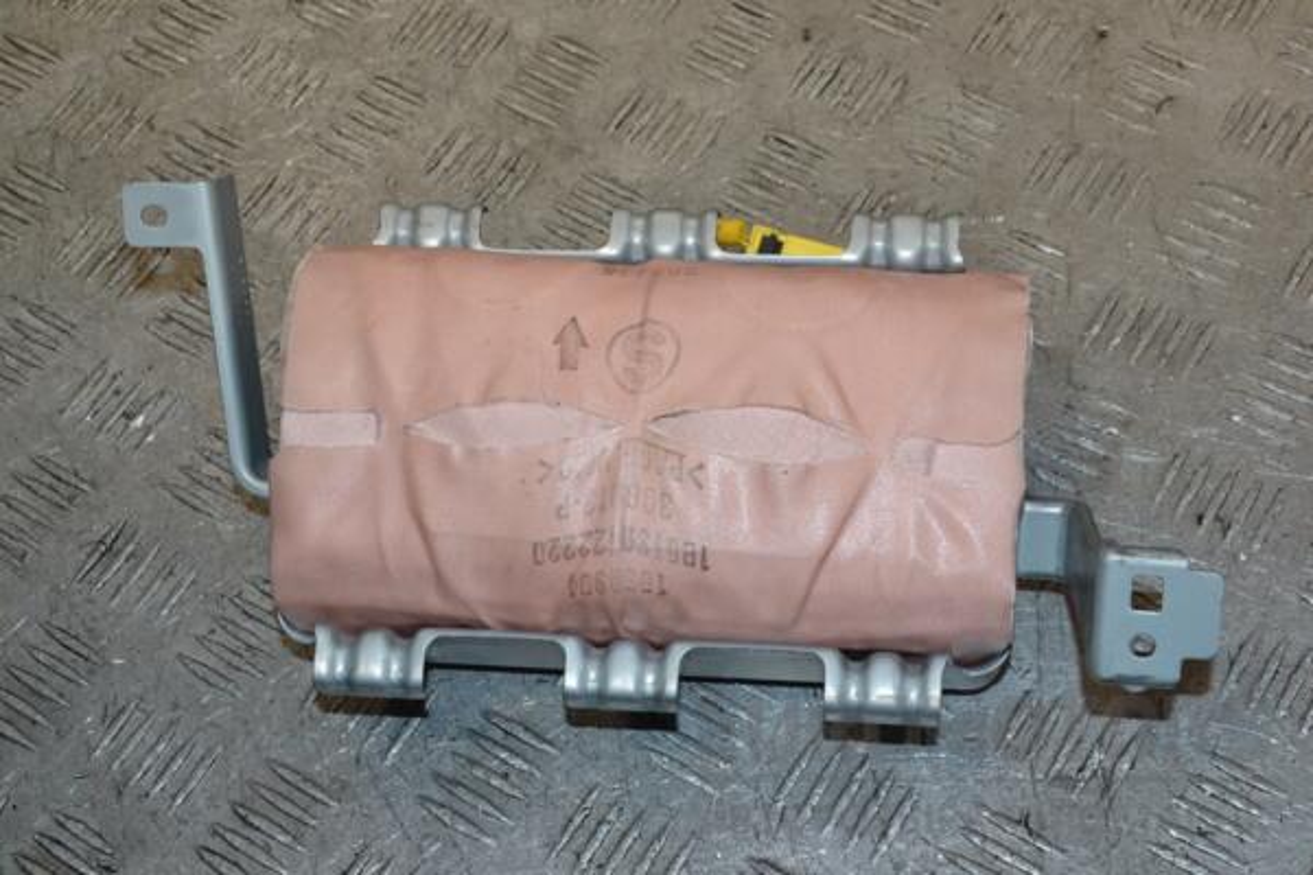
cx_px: 656
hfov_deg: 35.1
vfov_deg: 23.8
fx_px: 2079
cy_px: 438
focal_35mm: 57
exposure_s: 1/200
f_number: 11
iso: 800
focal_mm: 38
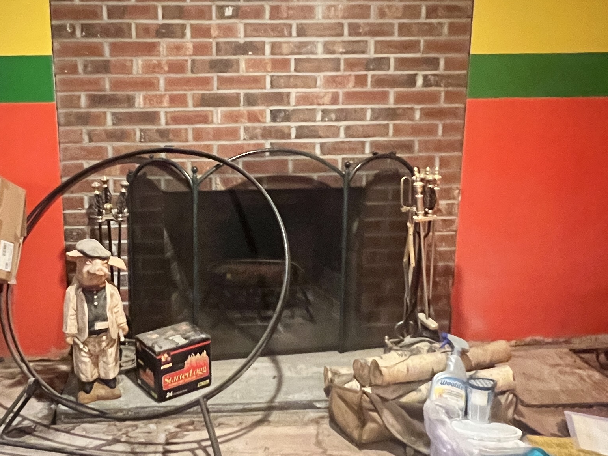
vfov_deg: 41.8
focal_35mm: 34
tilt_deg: -12.1
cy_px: 213
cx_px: 224
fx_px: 597
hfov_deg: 53.3
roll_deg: +0.8
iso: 1000
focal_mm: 1.57
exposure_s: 1/40
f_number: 1.8
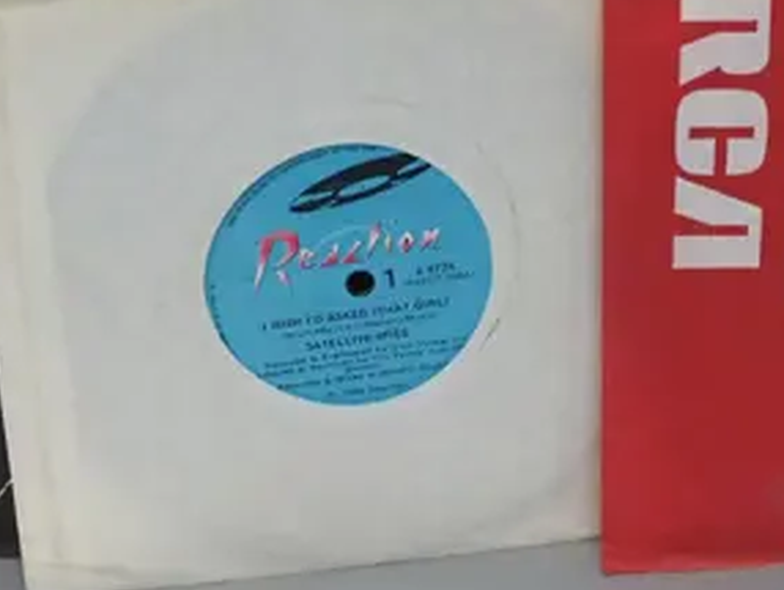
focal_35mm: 143
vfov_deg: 10.1
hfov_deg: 13.8
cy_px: 856
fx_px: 3241
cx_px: 496
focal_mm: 20
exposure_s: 1/400
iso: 3200
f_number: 5.6
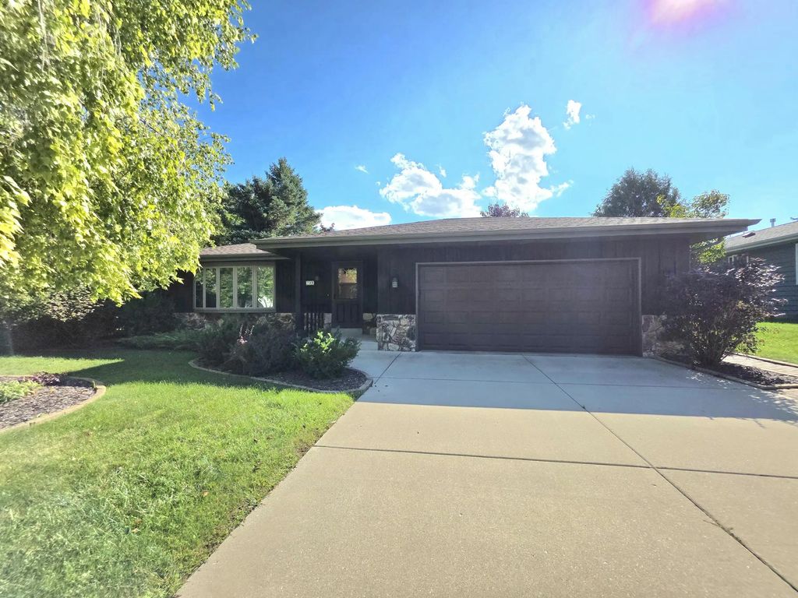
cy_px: 299
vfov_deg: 89.9
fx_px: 300
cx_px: 399
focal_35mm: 13
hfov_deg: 106.2
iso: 40
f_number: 1.9
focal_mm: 2.2
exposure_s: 1/5000
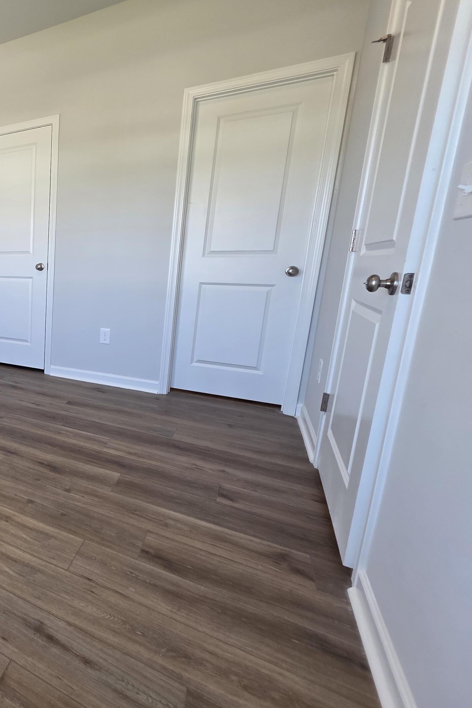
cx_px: -24
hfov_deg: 49.3
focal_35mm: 19
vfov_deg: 86.9
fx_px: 374
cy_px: 339
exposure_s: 1/120
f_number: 1.9
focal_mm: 2.2
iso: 125
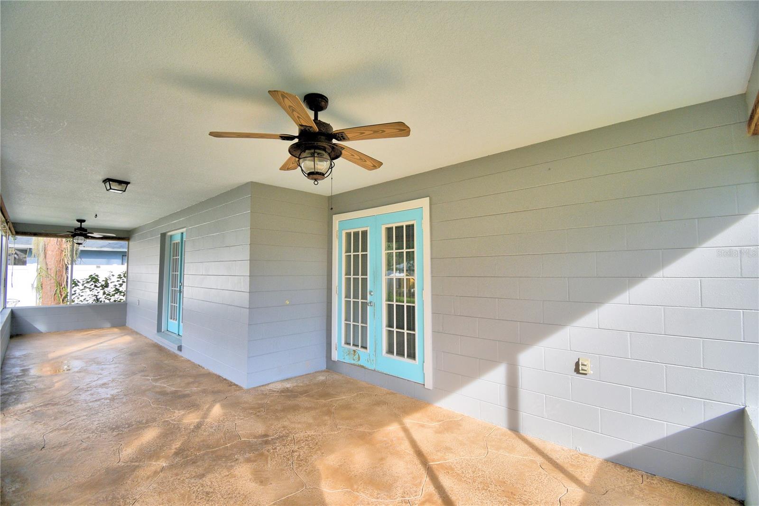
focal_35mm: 15
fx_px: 316
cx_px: 380
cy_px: 253
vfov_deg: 77.3
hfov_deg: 100.4
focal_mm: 10
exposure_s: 1/400
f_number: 4.5
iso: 200
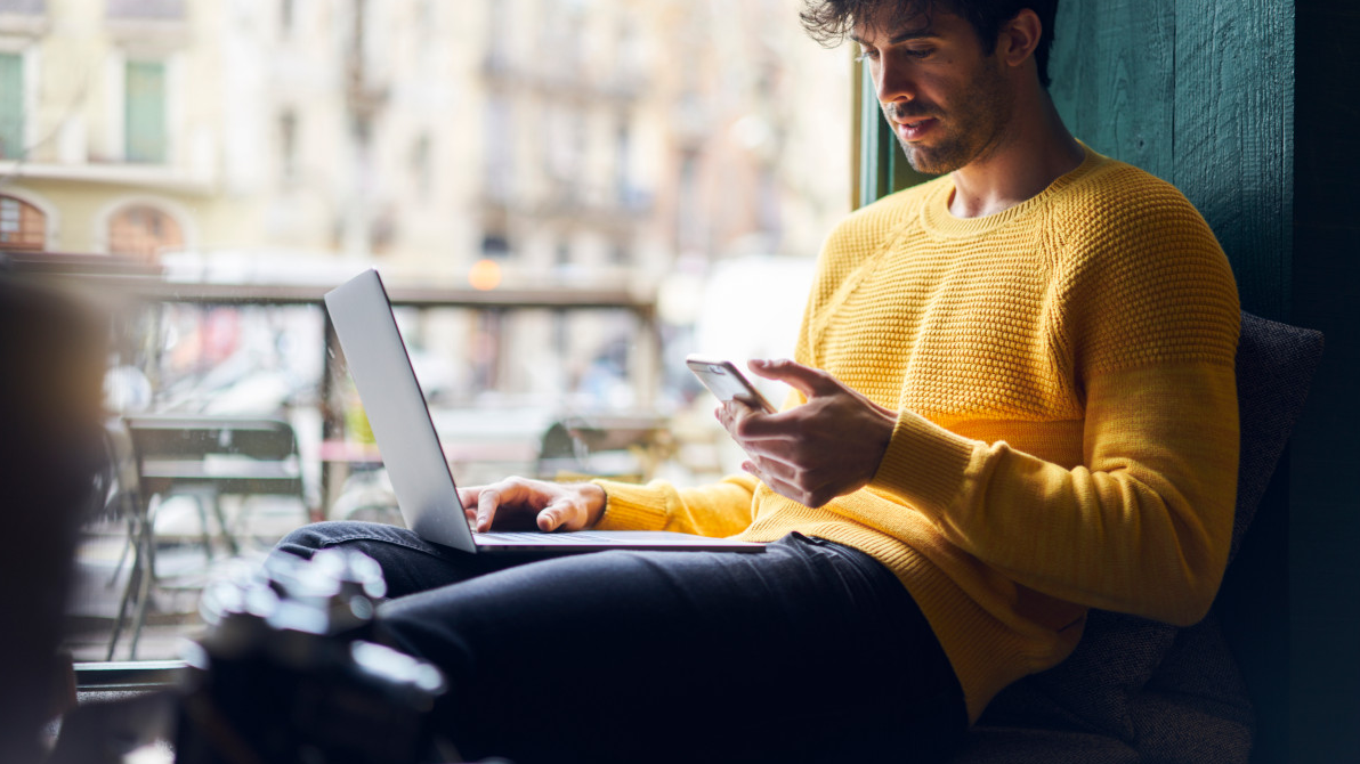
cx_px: 678
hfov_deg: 36.0
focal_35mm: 58
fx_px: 2091
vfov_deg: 20.7
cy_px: 340
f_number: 1.8
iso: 160
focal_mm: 55
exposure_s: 1/160
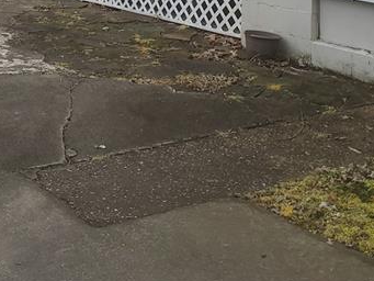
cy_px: -109
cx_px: 30
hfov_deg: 24.2
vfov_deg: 17.5
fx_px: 843
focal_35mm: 78
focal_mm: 4.3
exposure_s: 1/516
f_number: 2.4
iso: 50
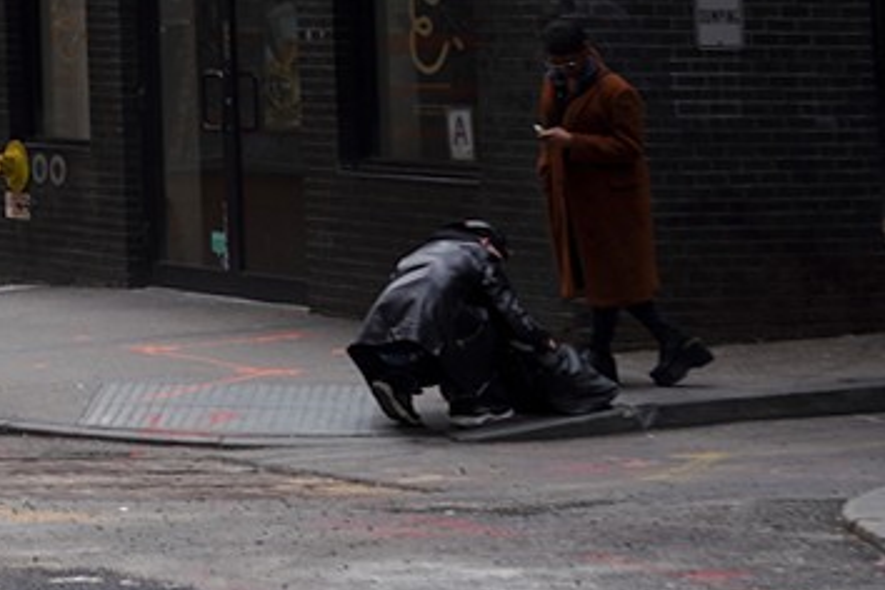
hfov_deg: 10.3
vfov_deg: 8.0
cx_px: -1450
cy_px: -515
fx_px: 4031
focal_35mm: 164
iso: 100
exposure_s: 1/100
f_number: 4
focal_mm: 29
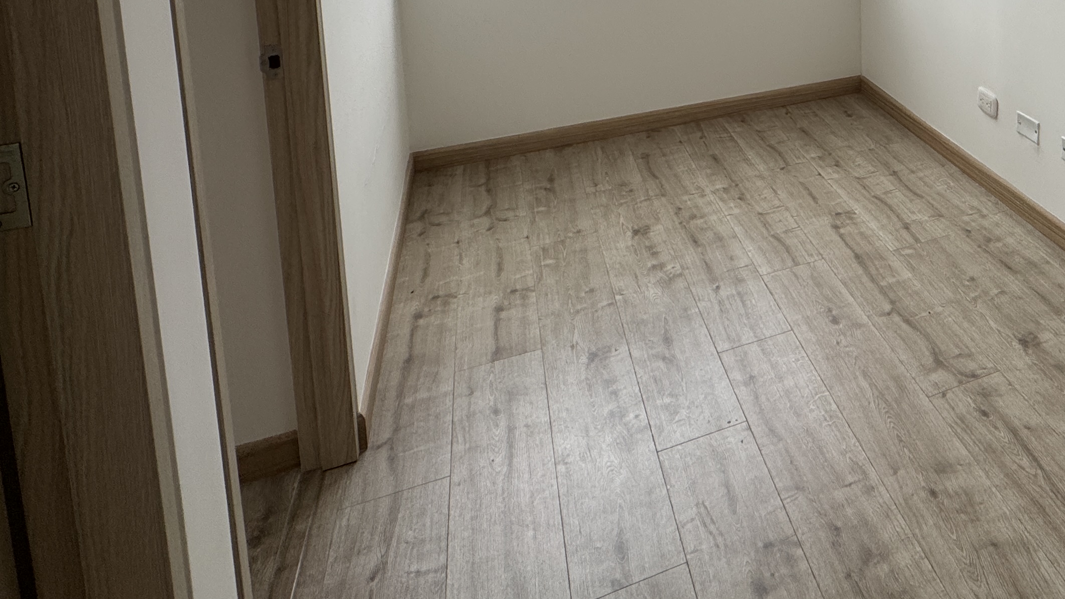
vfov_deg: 33.4
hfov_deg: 60.7
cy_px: -106
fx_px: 819
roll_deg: +0.0
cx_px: 851
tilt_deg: -7.3
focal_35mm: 29
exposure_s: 1/700
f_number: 2.2
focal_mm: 2.22
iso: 50
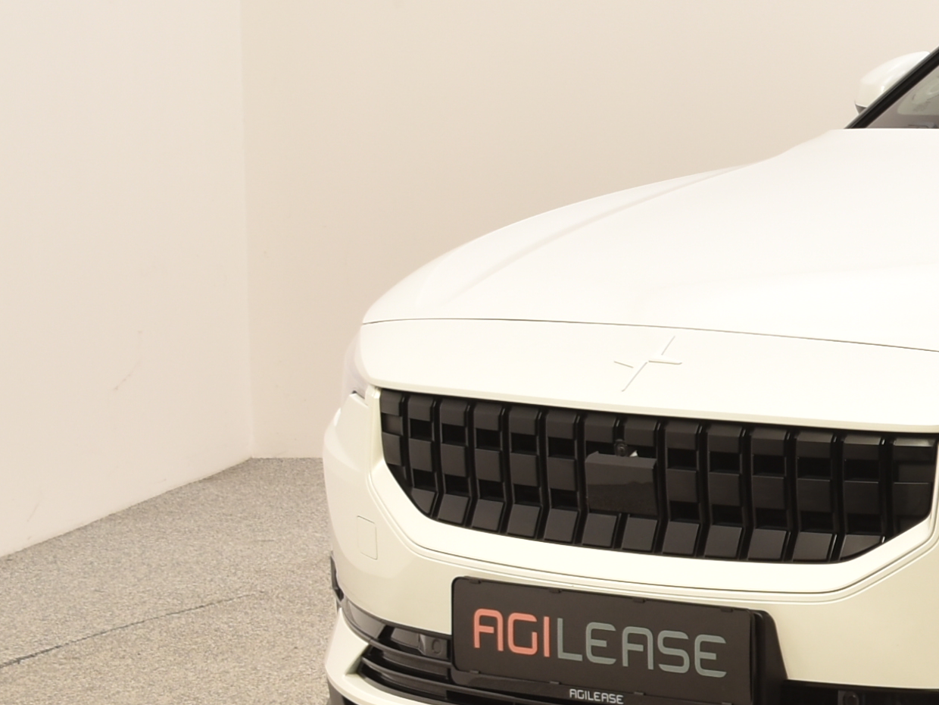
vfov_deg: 10.9
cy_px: 222
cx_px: 1506
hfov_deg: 13.5
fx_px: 3689
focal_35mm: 136
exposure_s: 1/200
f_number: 8
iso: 100
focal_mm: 26
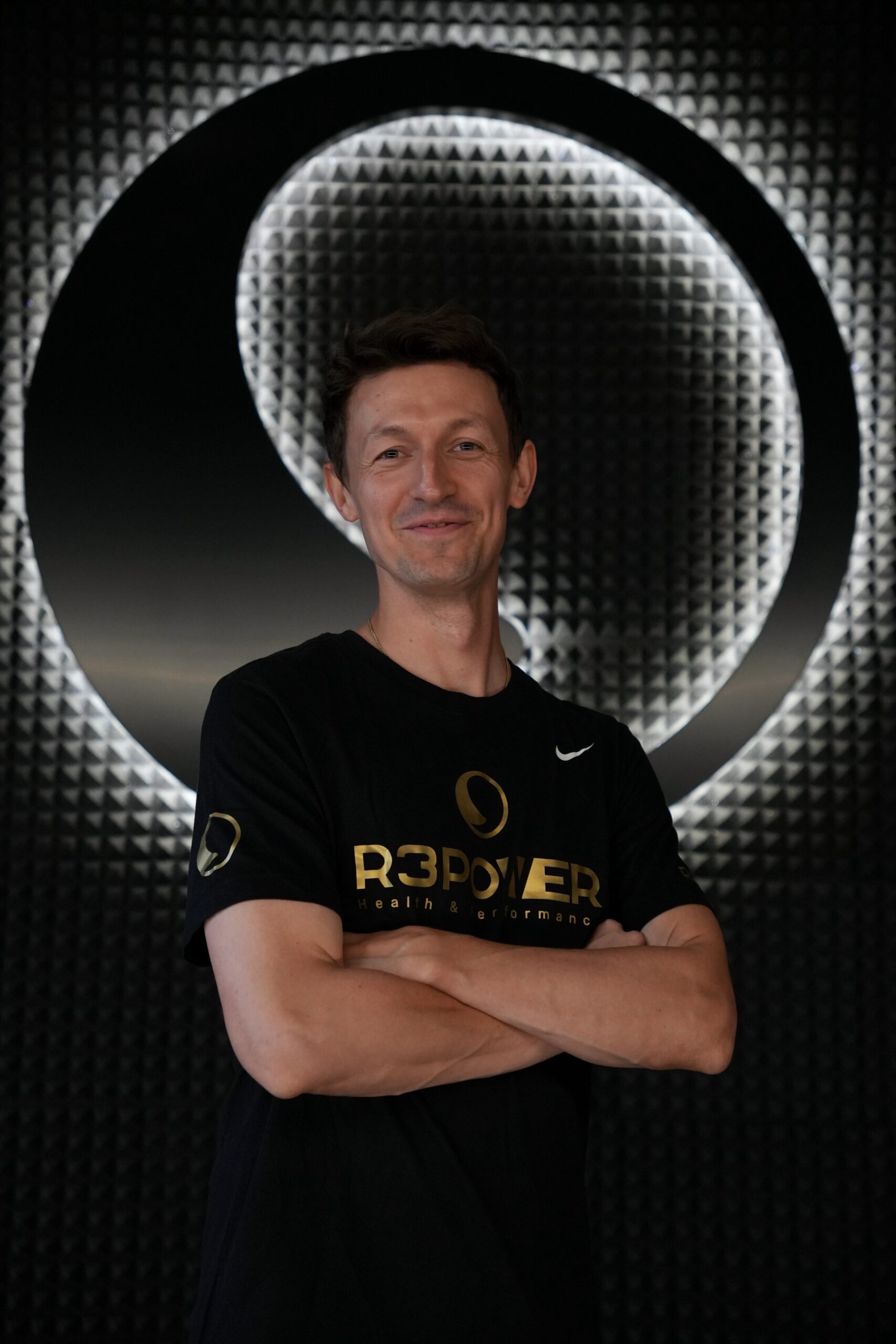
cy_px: 672
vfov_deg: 34.5
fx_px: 2168
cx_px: 448
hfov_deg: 23.4
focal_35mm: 58
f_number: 3.5
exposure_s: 1/100
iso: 1600
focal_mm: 38.7
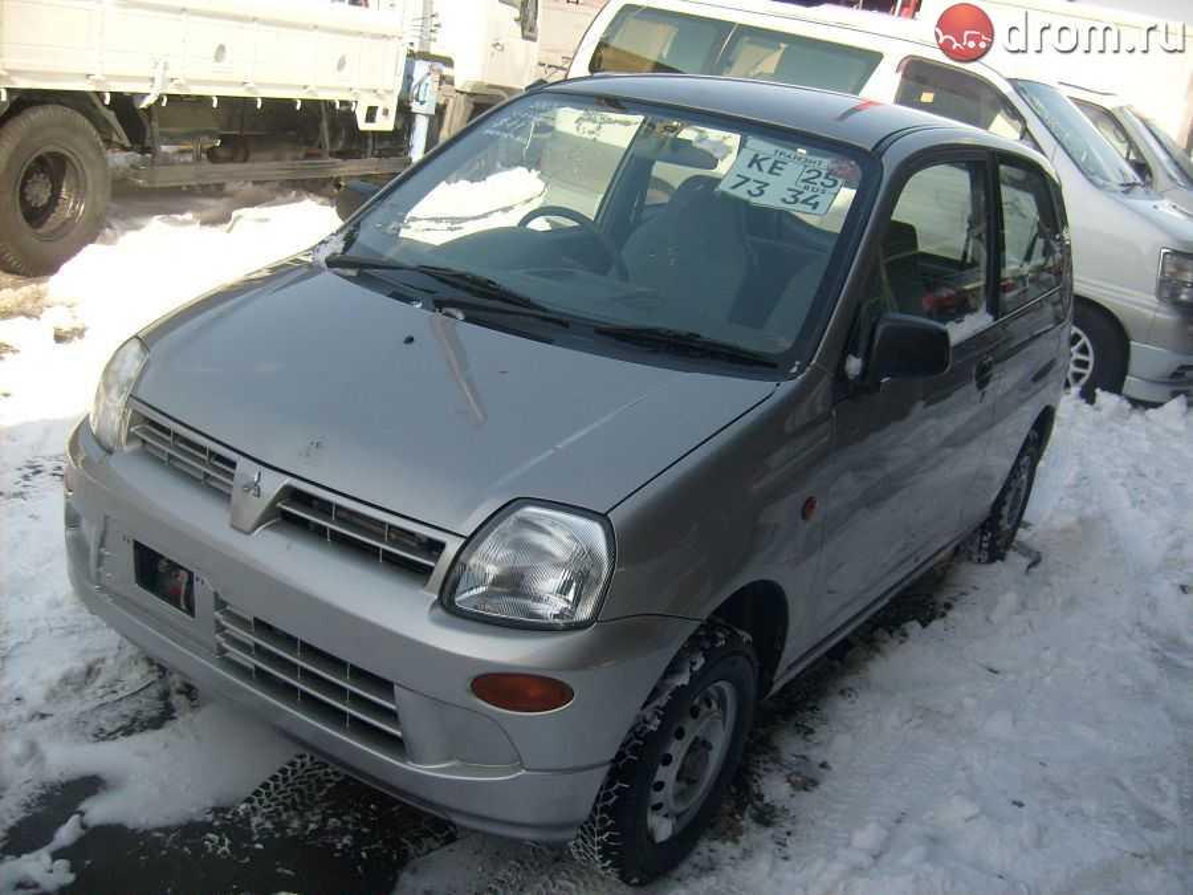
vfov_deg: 40.7
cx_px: 596
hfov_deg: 52.6
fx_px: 1206
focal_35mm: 35
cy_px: 448
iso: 80
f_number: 7.1
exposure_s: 1/125
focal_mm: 5.8
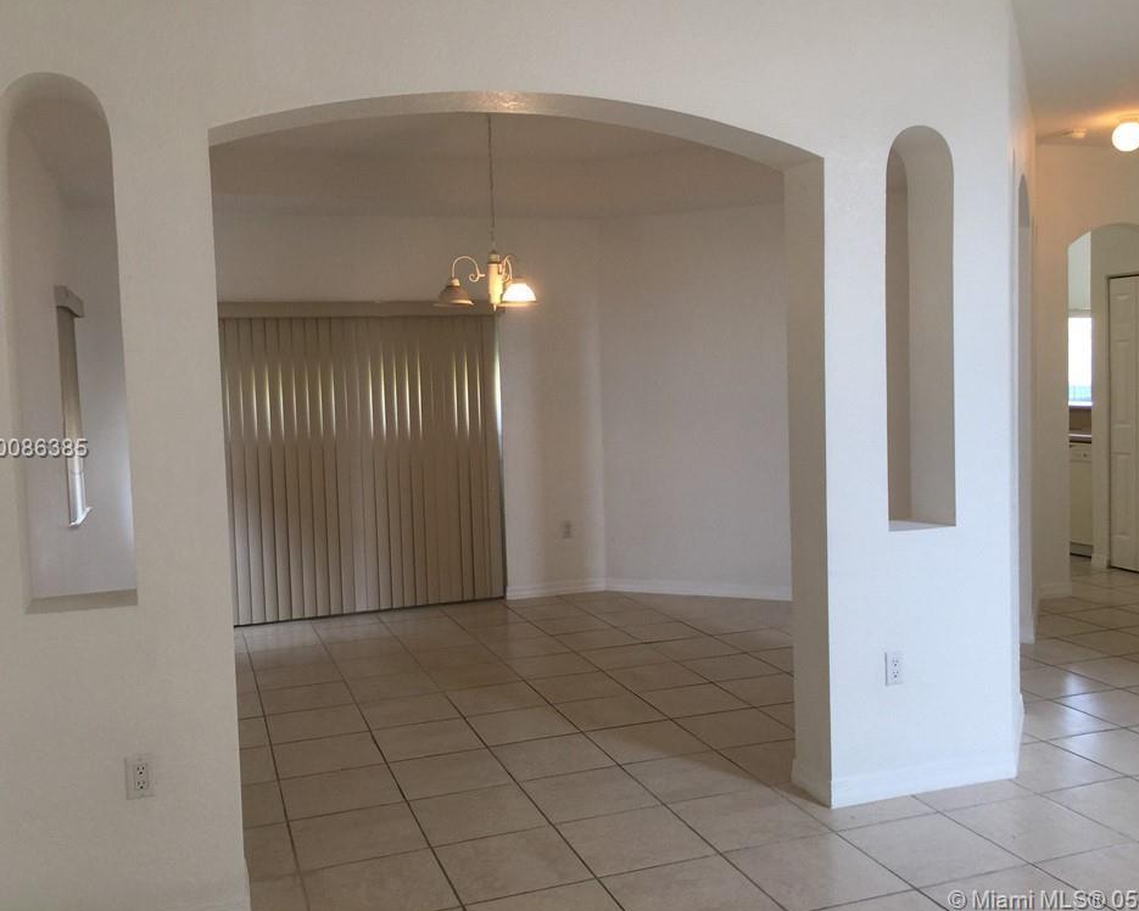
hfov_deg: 57.2
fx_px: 1045
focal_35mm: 31
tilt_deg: -4.9
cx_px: 585
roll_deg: +1.2
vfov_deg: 47.1
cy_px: 449
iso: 32
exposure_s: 1/30
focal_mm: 4.15
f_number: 2.2
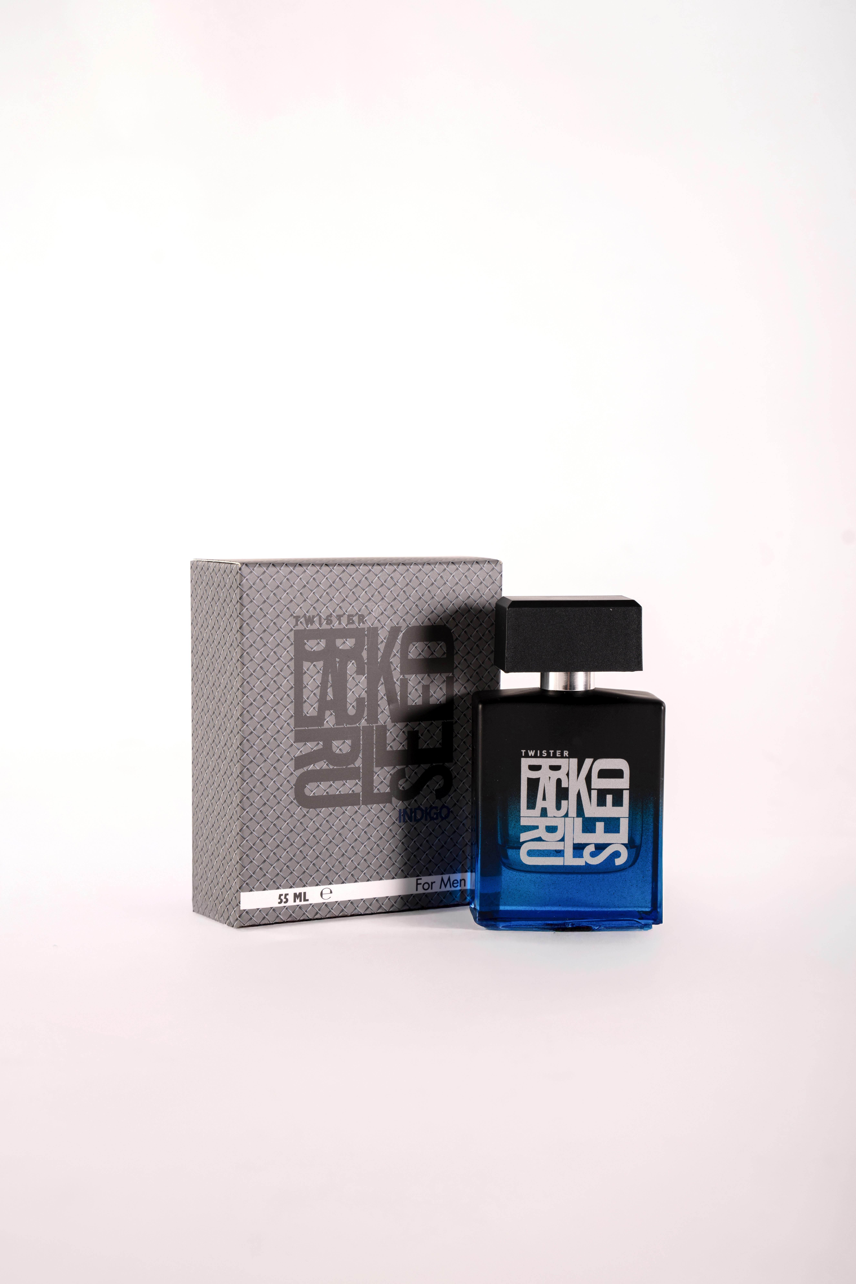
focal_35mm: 62
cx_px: 428
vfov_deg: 32.4
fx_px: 2211
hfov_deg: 21.9
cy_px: 642
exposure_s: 1/125
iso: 80
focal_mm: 62
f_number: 8
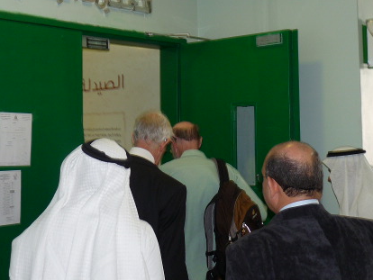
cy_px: 93
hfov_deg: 37.4
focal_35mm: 51
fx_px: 550
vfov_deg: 28.4
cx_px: 158
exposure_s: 1/30
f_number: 2.8
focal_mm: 4.8
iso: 100
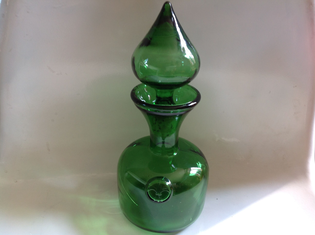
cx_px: 158
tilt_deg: -30.1
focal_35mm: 35
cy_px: 118
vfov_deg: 40.6
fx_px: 318
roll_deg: -2.8
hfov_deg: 52.7
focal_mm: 4.28
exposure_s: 1/15
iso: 50
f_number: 2.4
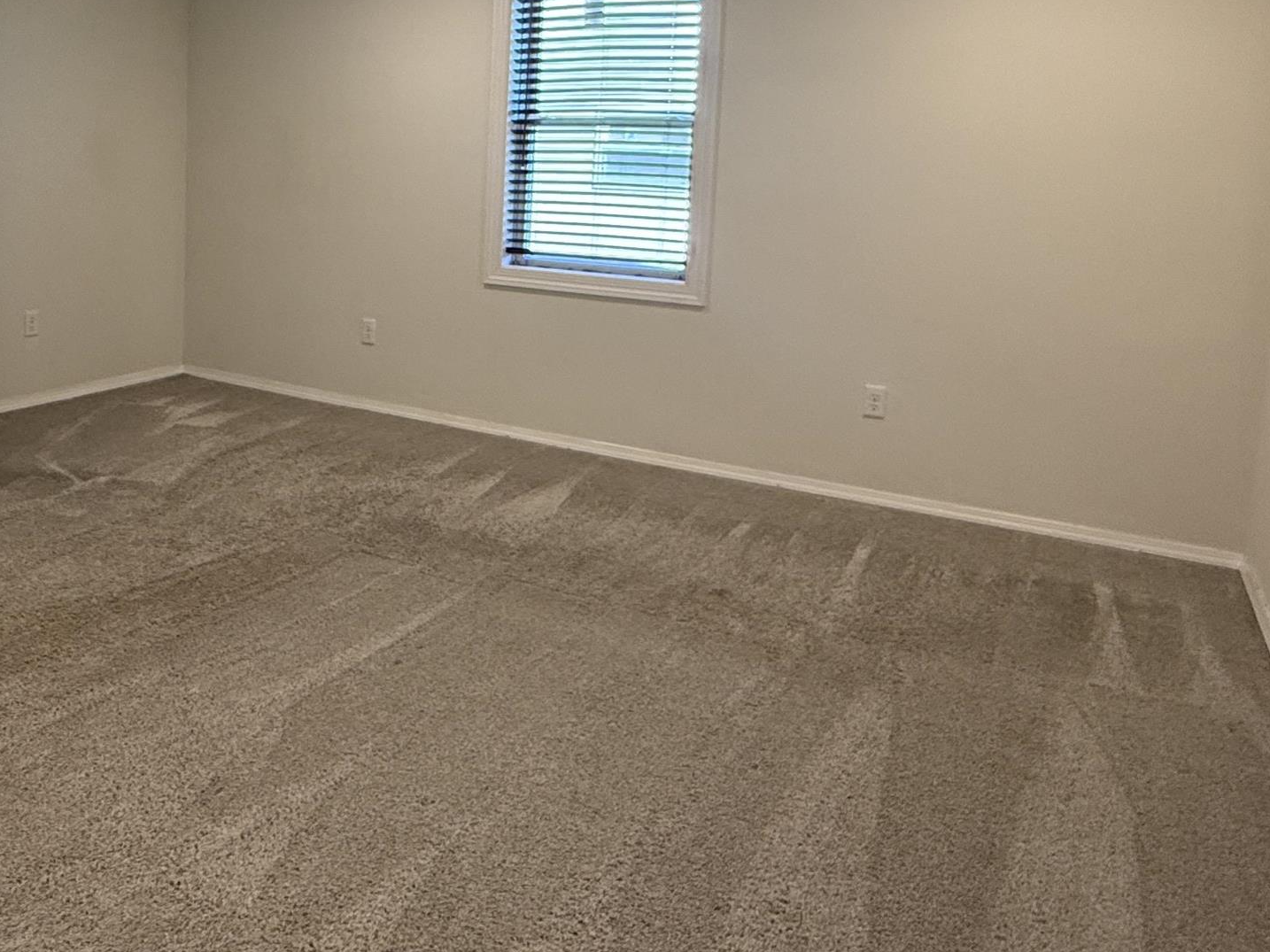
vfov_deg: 45.5
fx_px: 1100
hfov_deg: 58.9
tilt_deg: -4.9
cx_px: 450
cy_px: 259
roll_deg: -2.4
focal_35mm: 30
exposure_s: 1/120
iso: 200
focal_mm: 2.22
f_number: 2.2
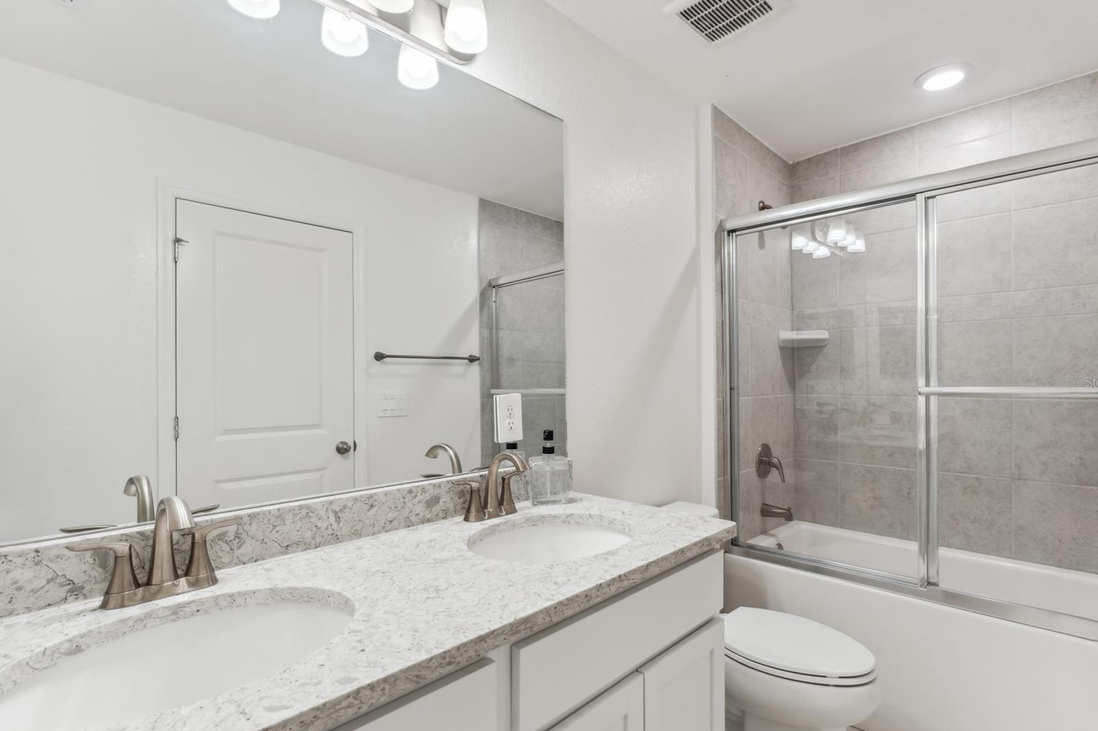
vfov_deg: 70.4
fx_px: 518
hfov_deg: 93.3
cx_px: 566
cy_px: 382
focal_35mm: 17
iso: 200
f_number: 9
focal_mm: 16
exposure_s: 1/10
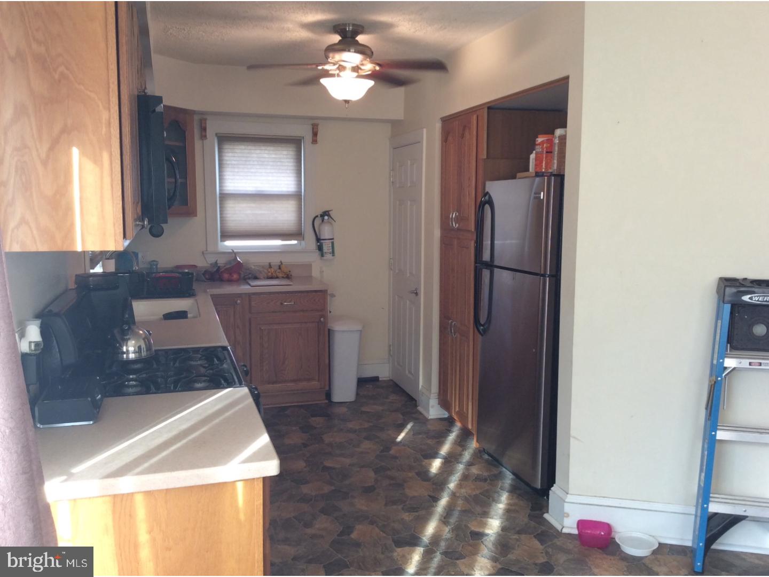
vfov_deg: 44.2
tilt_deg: -7.9
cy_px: 288
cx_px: 384
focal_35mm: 32
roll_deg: +0.7
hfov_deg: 56.8
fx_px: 711
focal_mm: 3.3
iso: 40
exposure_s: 1/30
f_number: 2.4
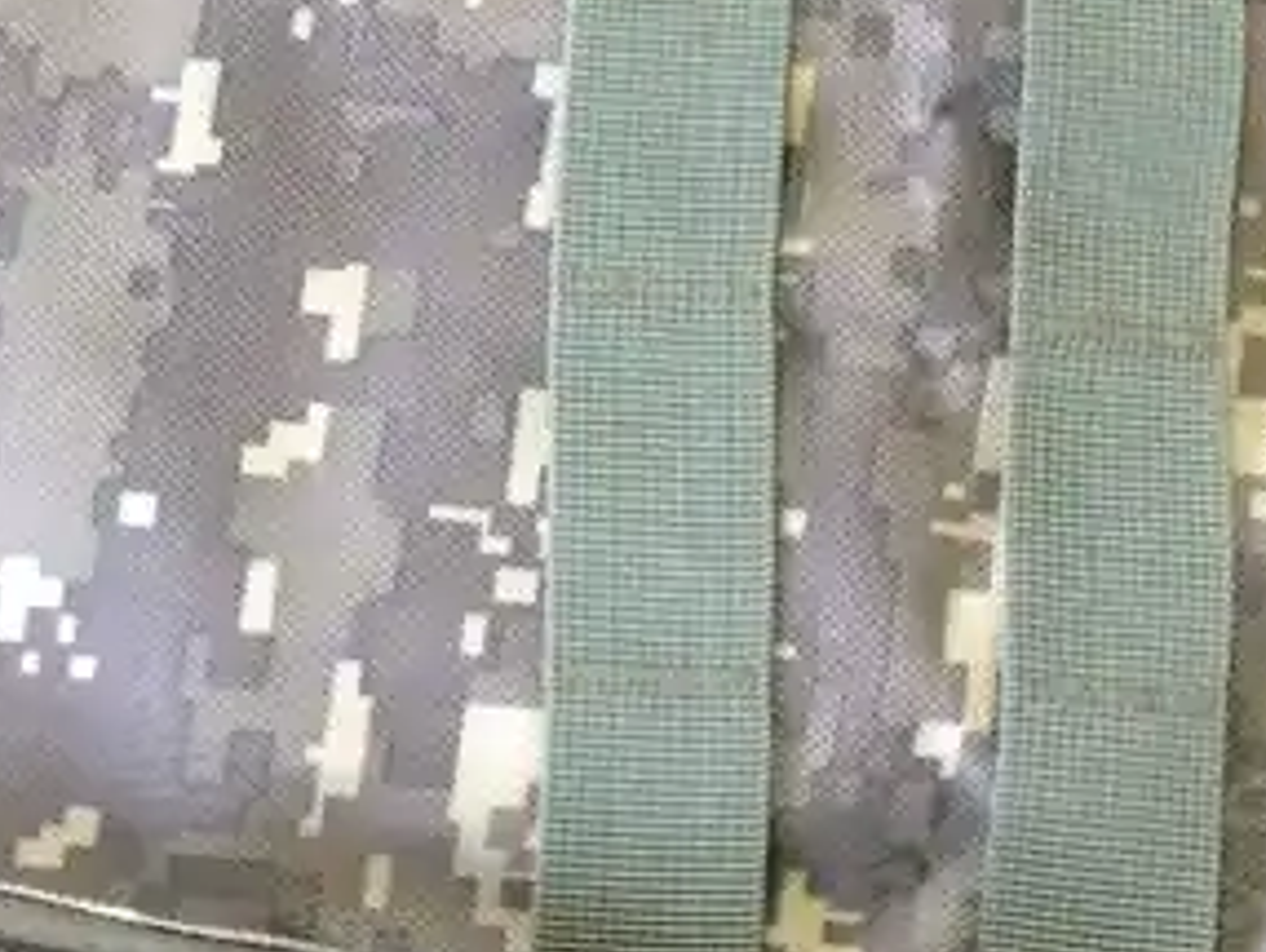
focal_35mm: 122
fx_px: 4466
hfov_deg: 16.0
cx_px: 217
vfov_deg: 12.1
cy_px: 257
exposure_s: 1/15
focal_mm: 4.28
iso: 64
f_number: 2.4
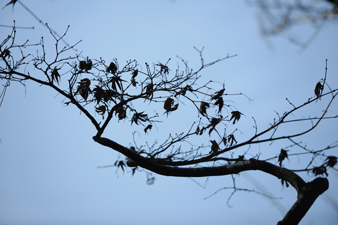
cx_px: 169
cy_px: 112
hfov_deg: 10.3
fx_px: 1877
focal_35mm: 200
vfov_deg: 6.9
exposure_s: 1/6400
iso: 800
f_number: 4
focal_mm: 200
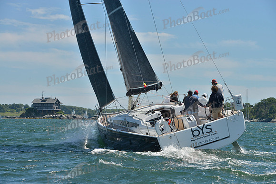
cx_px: 138
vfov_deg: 11.2
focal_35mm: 122
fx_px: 936
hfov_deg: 16.8
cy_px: 92
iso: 280
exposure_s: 1/1250
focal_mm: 122
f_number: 9
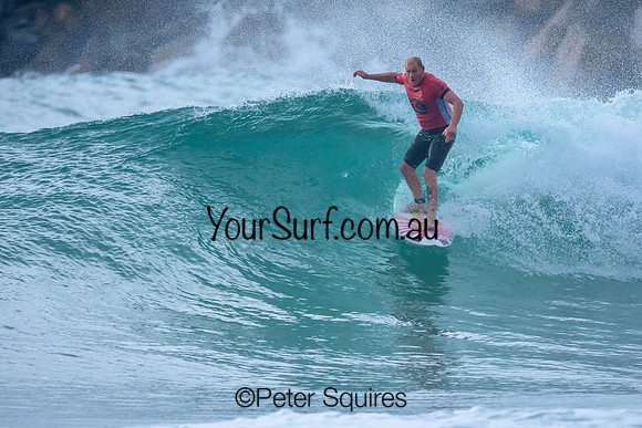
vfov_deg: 1.3
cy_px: 202
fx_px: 19617
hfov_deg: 1.9
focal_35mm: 1100
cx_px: 344
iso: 900
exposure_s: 1/2000
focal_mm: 800
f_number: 6.3
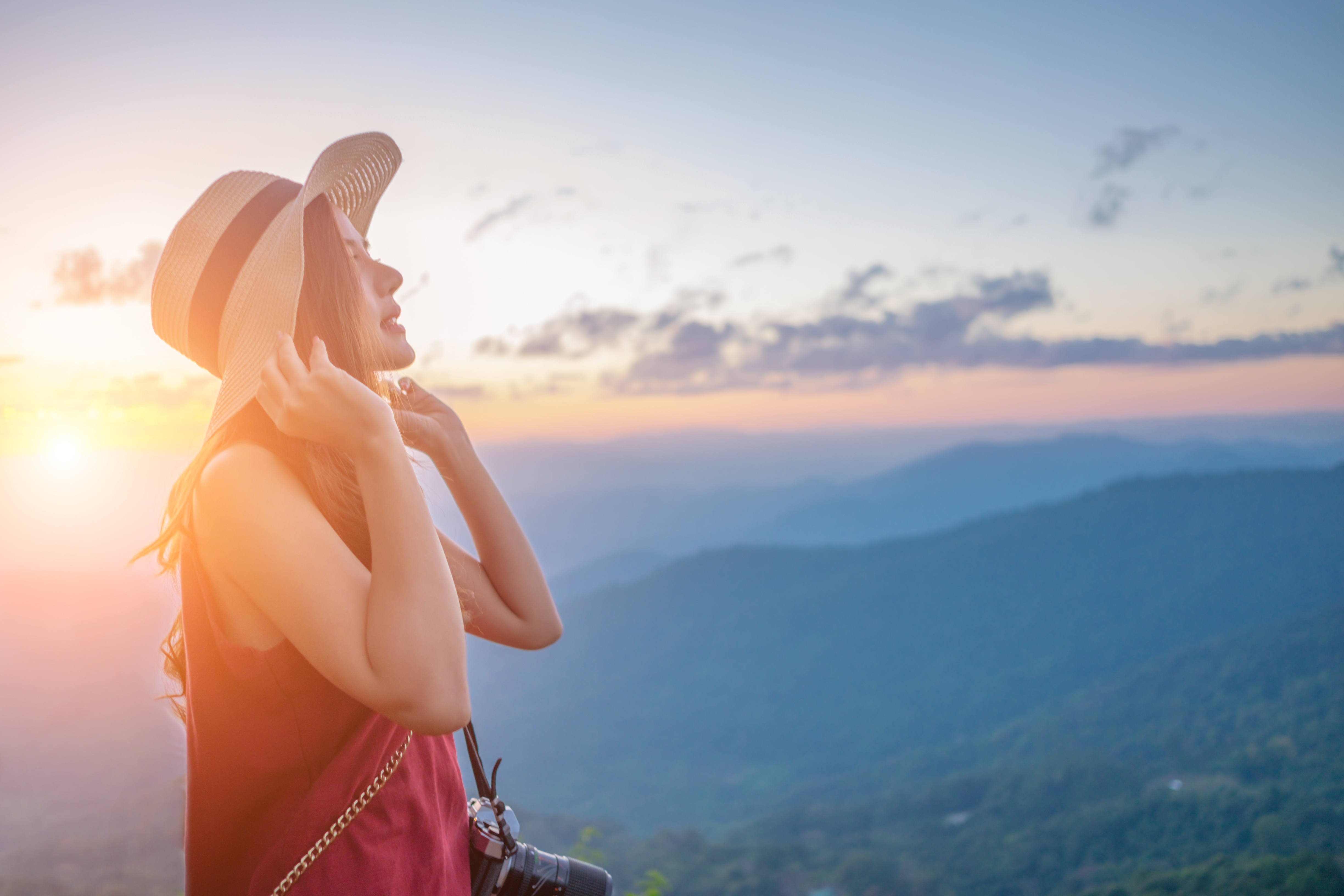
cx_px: 672
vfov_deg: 37.9
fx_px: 1307
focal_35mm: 35
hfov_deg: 54.4
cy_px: 448
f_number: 2
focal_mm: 23
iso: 200
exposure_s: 1/200
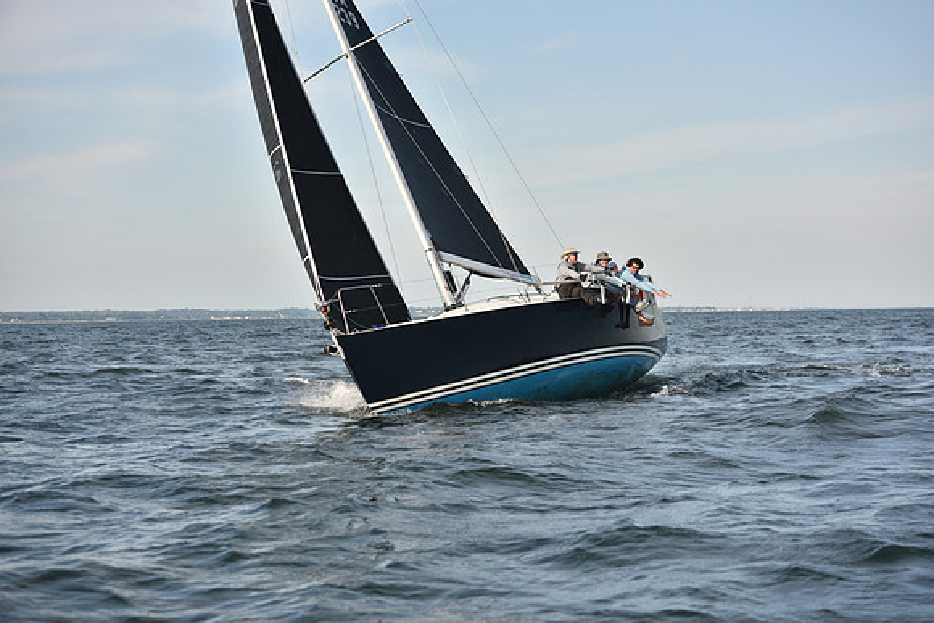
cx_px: 467
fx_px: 1946
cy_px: 312
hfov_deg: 27.0
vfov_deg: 18.2
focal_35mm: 75
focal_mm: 75
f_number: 4.5
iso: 250
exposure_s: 1/800
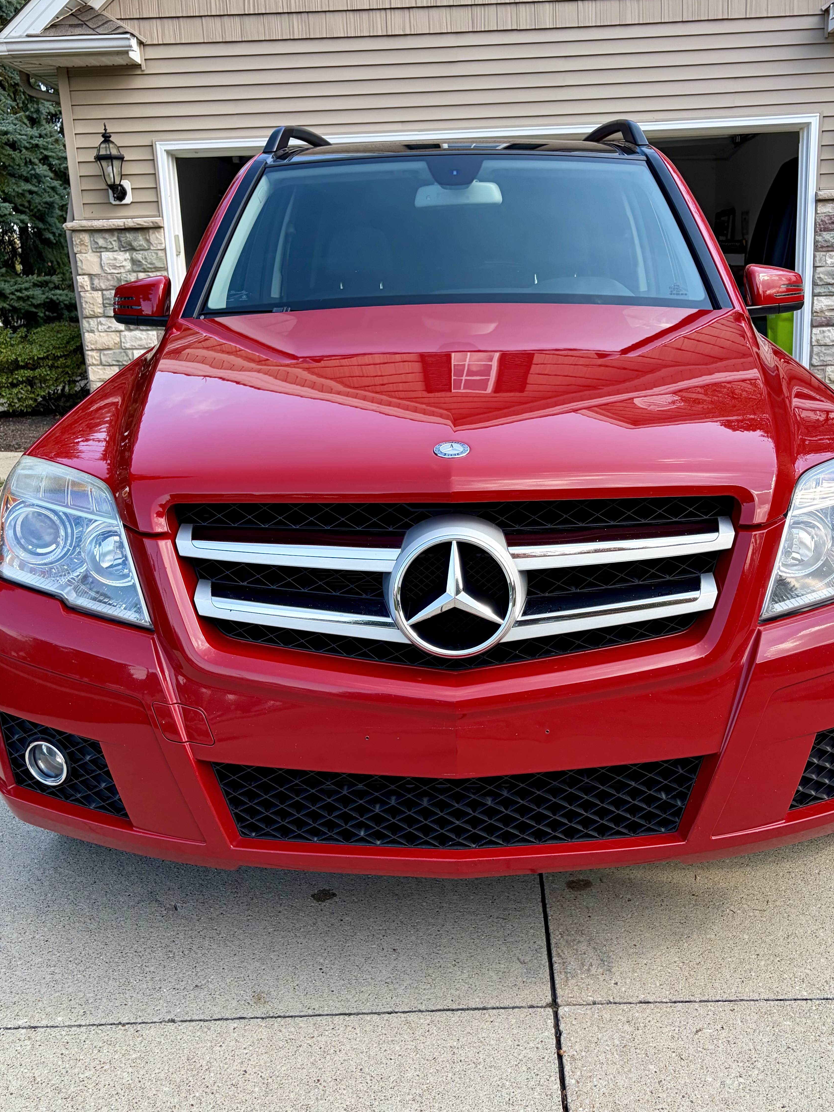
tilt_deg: -13.4
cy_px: 537
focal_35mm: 33
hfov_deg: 42.9
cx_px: 456
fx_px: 1060
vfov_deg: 55.3
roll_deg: +2.4
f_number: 1.6
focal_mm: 5.96
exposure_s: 1/571
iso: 50
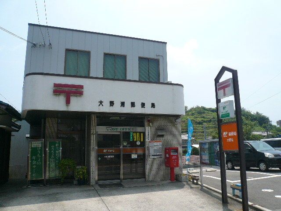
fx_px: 227
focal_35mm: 28
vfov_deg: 49.7
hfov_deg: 63.4
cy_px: 106
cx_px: 140
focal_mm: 4.6
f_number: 8
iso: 100
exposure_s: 1/250
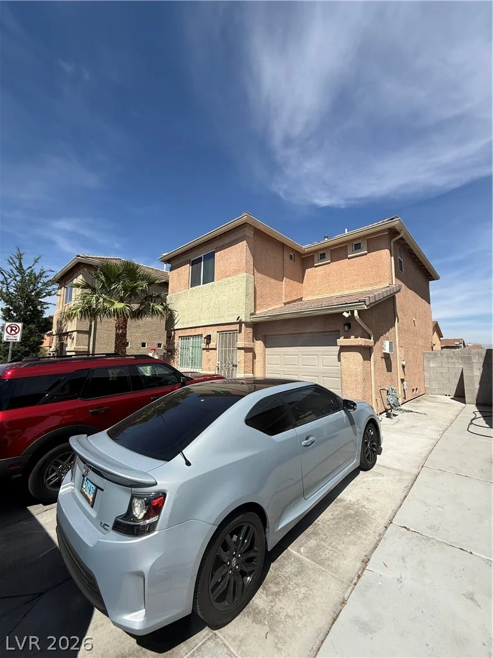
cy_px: 329
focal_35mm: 14
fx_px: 266
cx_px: 246
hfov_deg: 85.7
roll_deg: -1.7
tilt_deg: +8.1
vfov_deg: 102.1
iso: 50
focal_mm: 2.22
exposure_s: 1/2611
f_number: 2.2
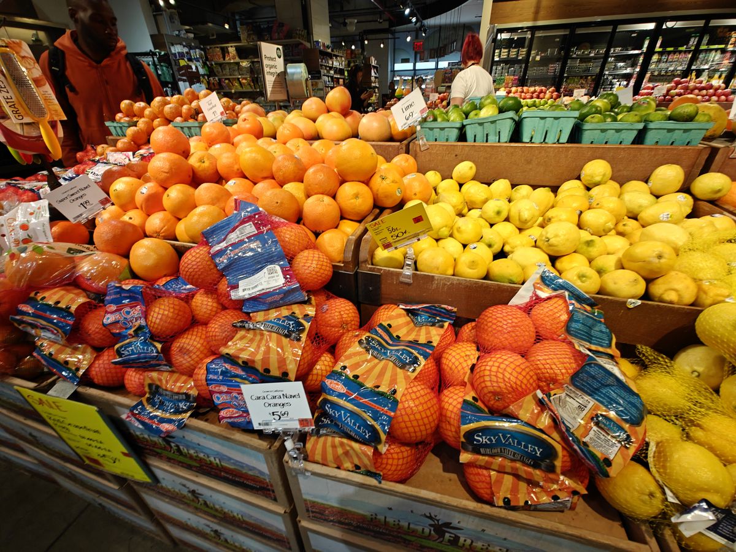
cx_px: 368
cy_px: 276
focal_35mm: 14
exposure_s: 1/60
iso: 125
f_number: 2.2
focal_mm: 2.62
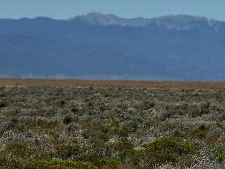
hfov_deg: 7.5
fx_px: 1716
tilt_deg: -0.1
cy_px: 75
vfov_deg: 5.6
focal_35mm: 264
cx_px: 185
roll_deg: -1.8
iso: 50
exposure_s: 1/1969
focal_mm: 15.66
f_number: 2.8
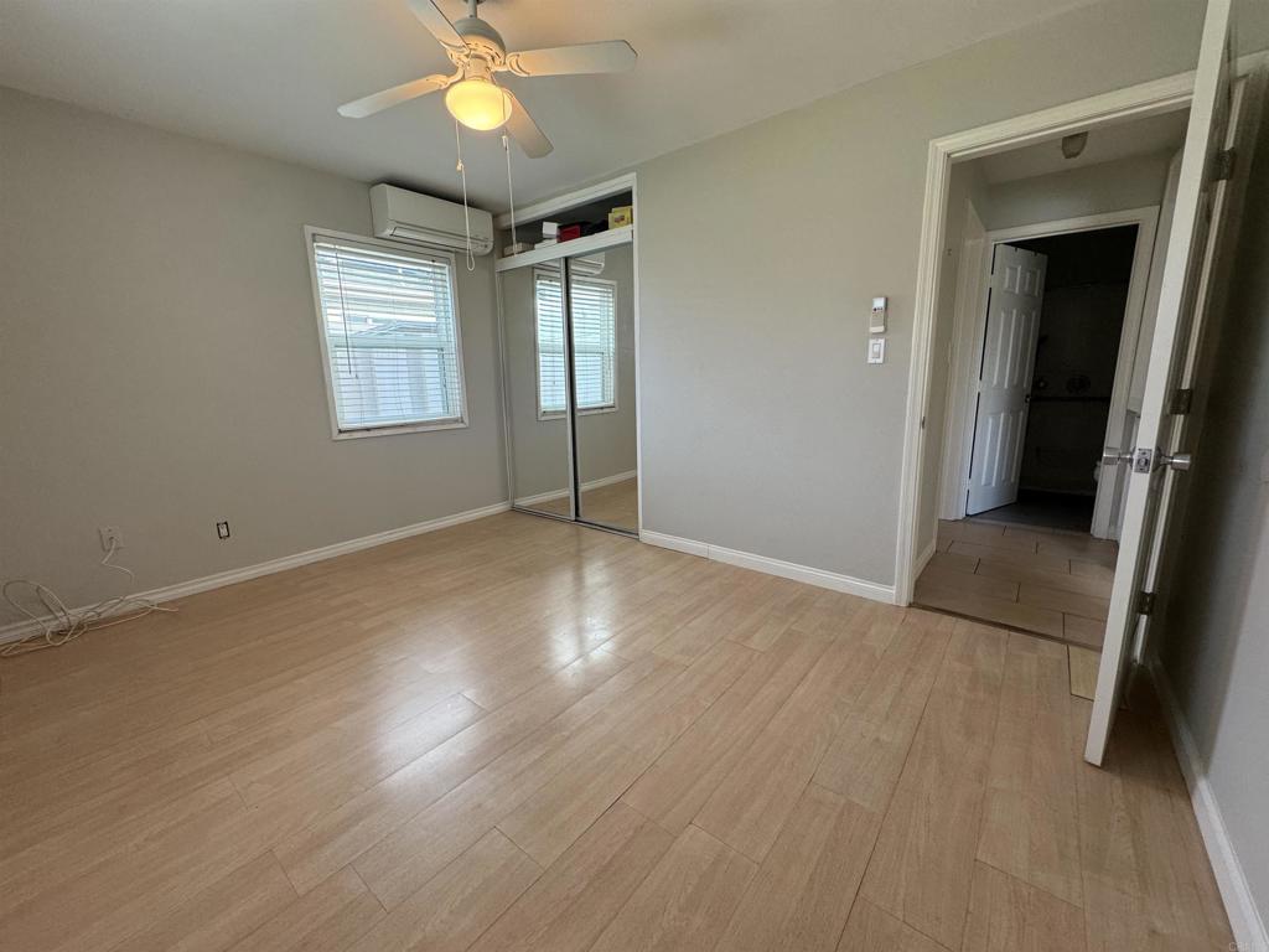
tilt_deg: -11.1
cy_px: 476
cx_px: 634
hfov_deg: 102.1
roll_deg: +1.3
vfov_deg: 85.7
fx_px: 513
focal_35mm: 14
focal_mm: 2.22
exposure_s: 1/120
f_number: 2.2
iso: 160
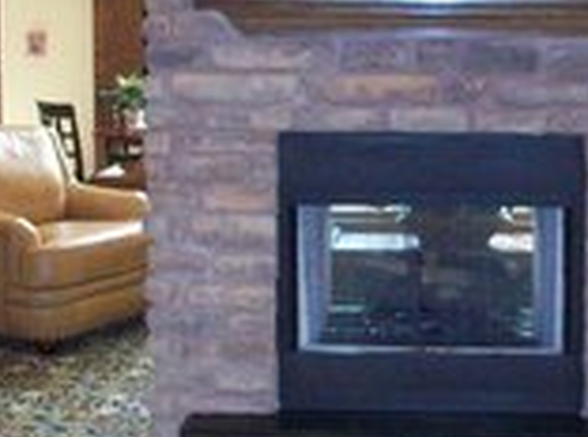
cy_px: 113
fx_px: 1219
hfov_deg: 27.0
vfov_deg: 20.2
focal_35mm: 72
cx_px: 392
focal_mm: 5.7
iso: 400
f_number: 2.8
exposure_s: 1/60
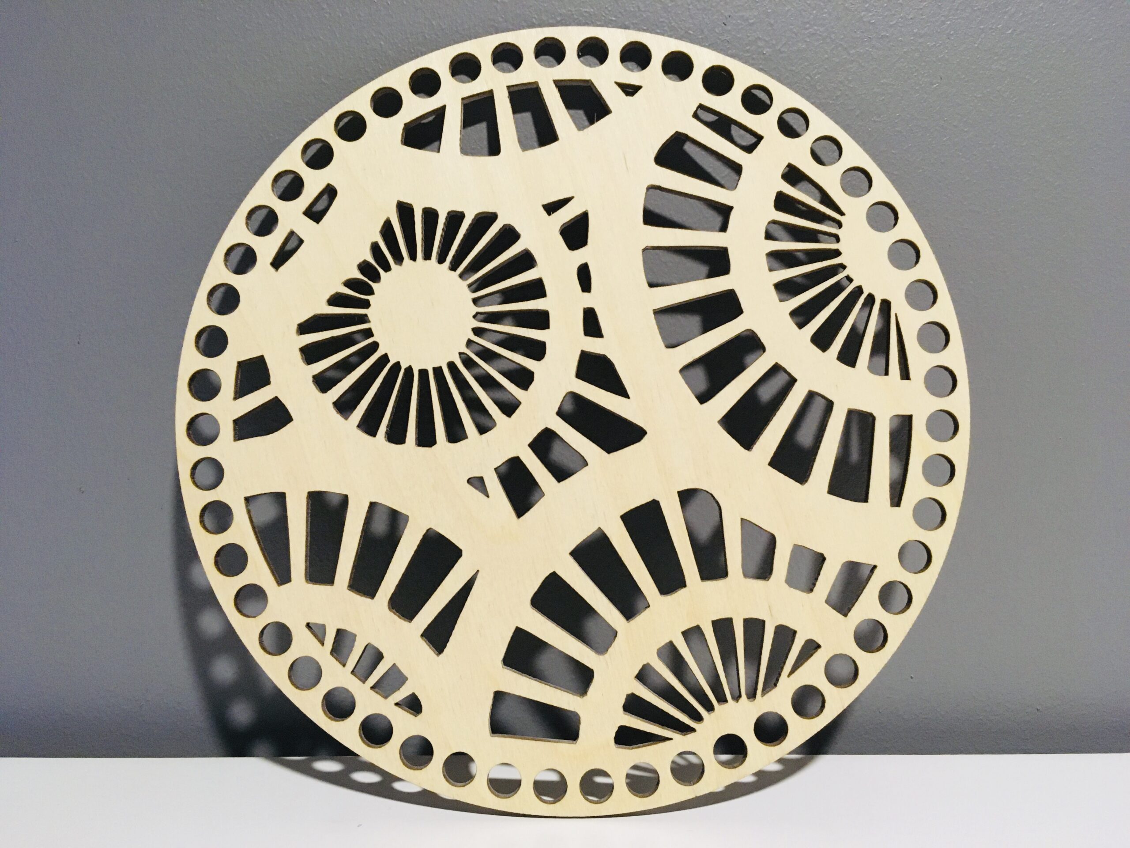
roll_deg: -0.3
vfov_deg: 48.2
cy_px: 424
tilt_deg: -8.5
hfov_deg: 61.7
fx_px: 947
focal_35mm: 29
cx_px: 565
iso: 250
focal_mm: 4.15
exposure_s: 1/33
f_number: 2.2
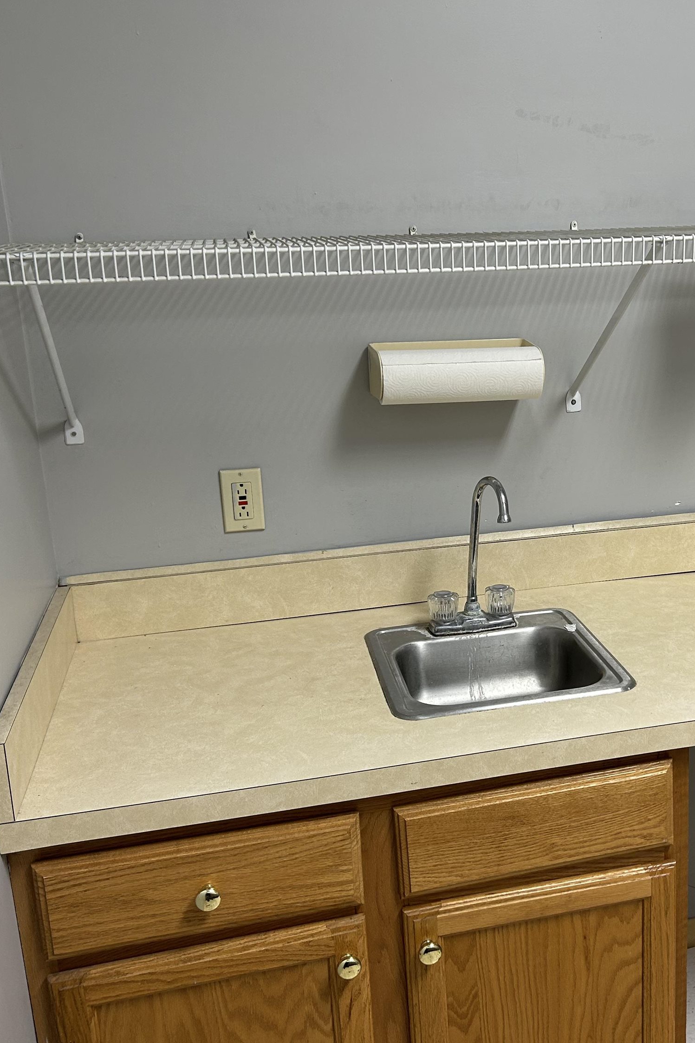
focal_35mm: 37
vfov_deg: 51.9
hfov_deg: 35.3
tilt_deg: -14.1
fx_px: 1071
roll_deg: +1.9
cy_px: 519
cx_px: 501
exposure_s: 1/60
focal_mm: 5.7
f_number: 1.5
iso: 80
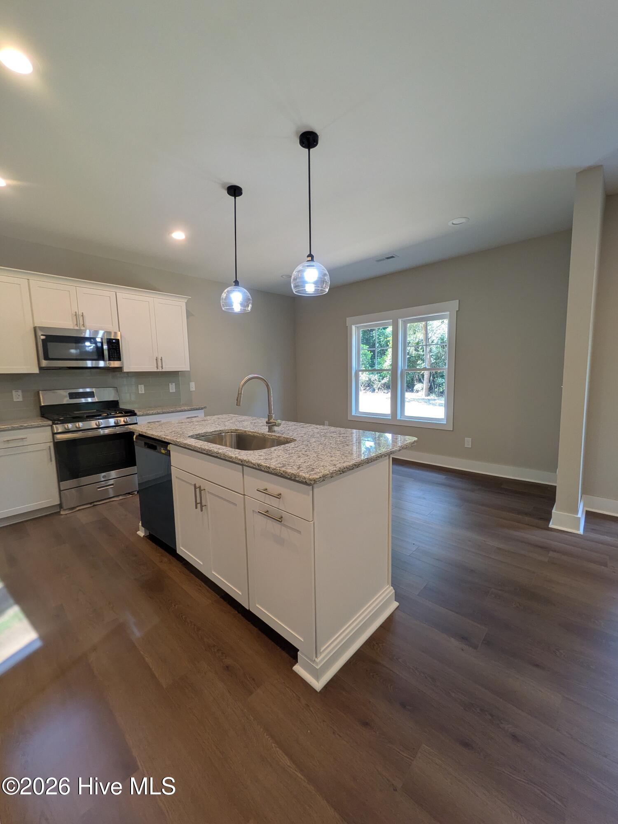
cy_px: 412
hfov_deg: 85.7
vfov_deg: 102.1
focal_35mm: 14
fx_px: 333
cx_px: 309
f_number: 2.2
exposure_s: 1/60
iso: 73
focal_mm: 1.85
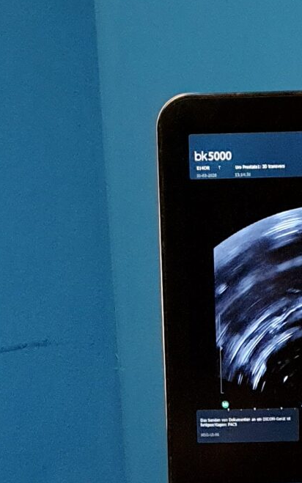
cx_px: 267
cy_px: 753
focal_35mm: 107
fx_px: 1409
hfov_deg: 12.2
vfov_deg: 17.3
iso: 250
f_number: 2.4
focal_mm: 4.3
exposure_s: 1/38
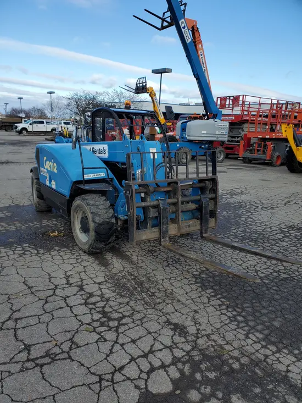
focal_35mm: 26
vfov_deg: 67.3
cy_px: 202
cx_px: 151
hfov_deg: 53.1
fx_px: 302
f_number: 2.4
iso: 50
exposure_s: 1/924
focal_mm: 4.3
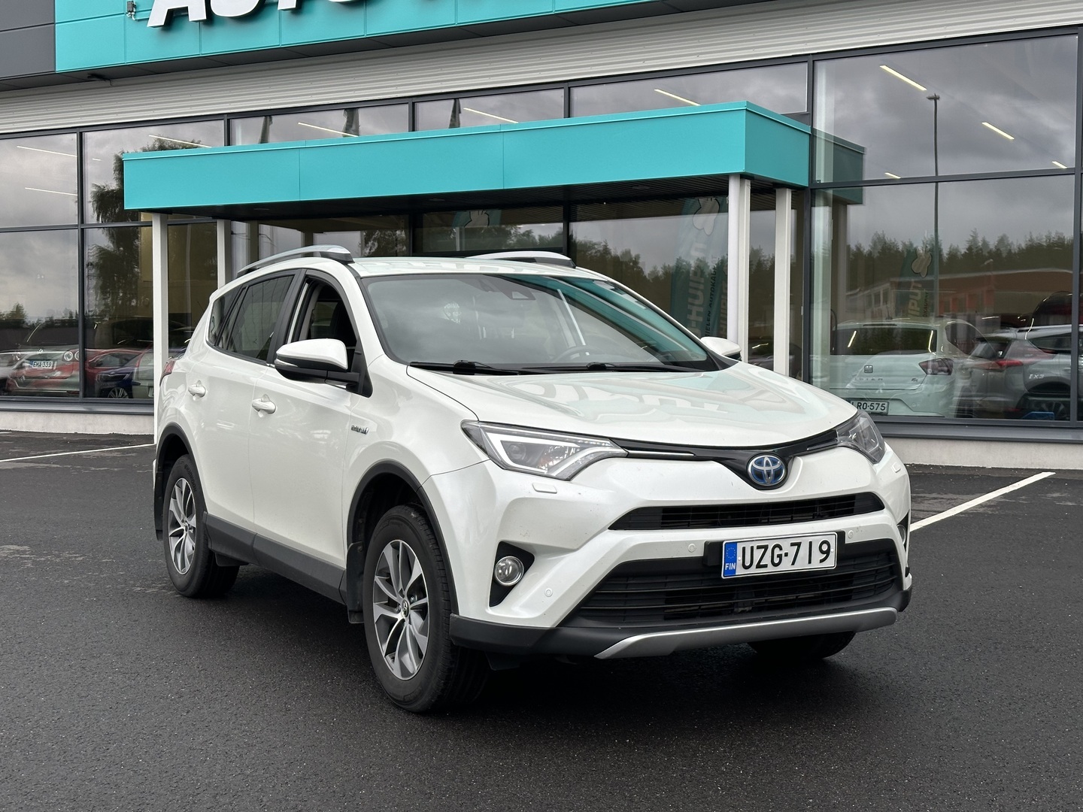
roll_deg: -0.2
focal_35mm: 48
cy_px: 406
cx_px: 542
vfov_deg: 30.3
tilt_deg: -2.4
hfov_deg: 39.7
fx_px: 1502
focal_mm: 6.86
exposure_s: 1/1050
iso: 64
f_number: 1.78
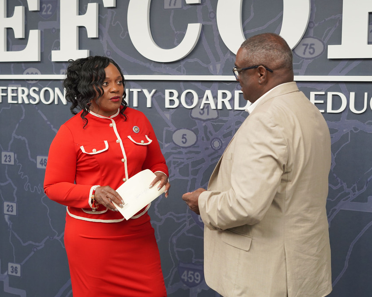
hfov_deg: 33.0
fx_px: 627
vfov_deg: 26.7
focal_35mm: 57
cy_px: 148
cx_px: 168
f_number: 4
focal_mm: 50
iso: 1600
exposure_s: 1/160
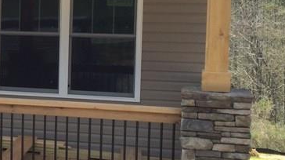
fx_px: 672
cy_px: 47
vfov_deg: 13.5
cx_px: -32
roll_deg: +0.4
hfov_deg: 22.5
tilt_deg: -0.1
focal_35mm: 89
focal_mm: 4.15
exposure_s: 1/651
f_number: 2.2
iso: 32
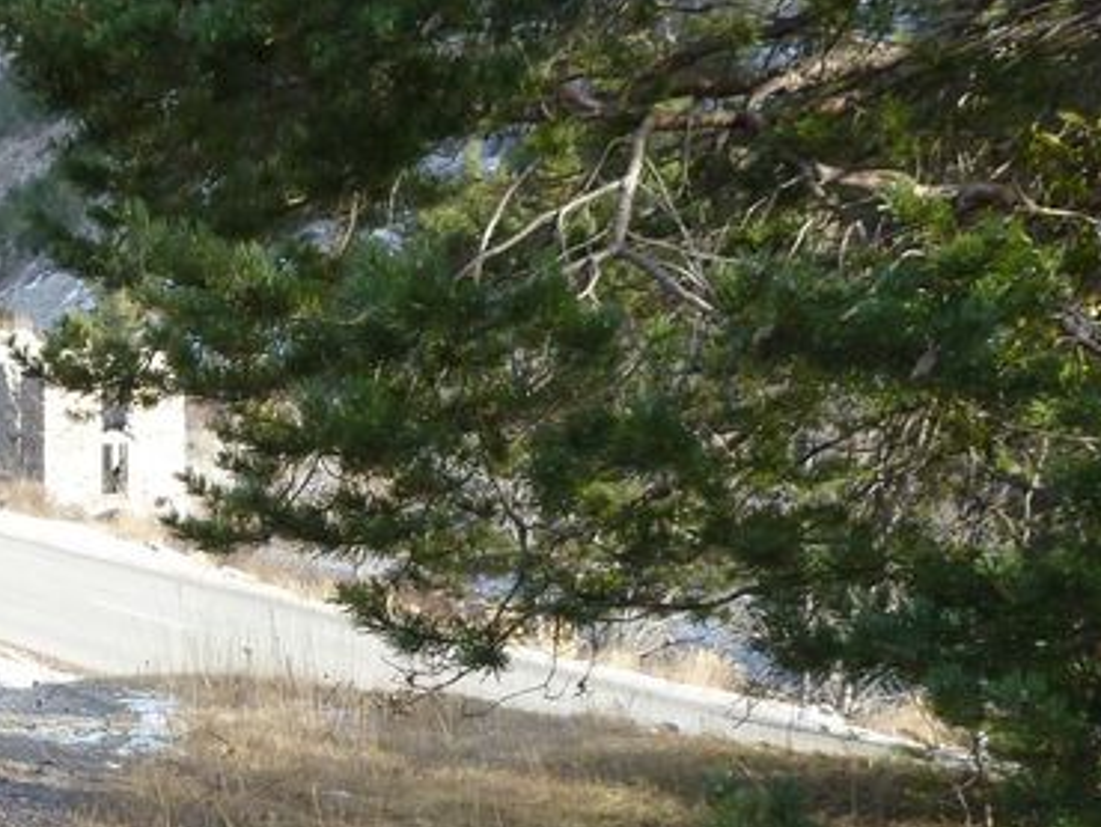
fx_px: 1719
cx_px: 36
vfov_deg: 26.4
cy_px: 696
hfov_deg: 33.0
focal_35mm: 54
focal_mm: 4.1
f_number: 3.5
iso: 200
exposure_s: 1/250
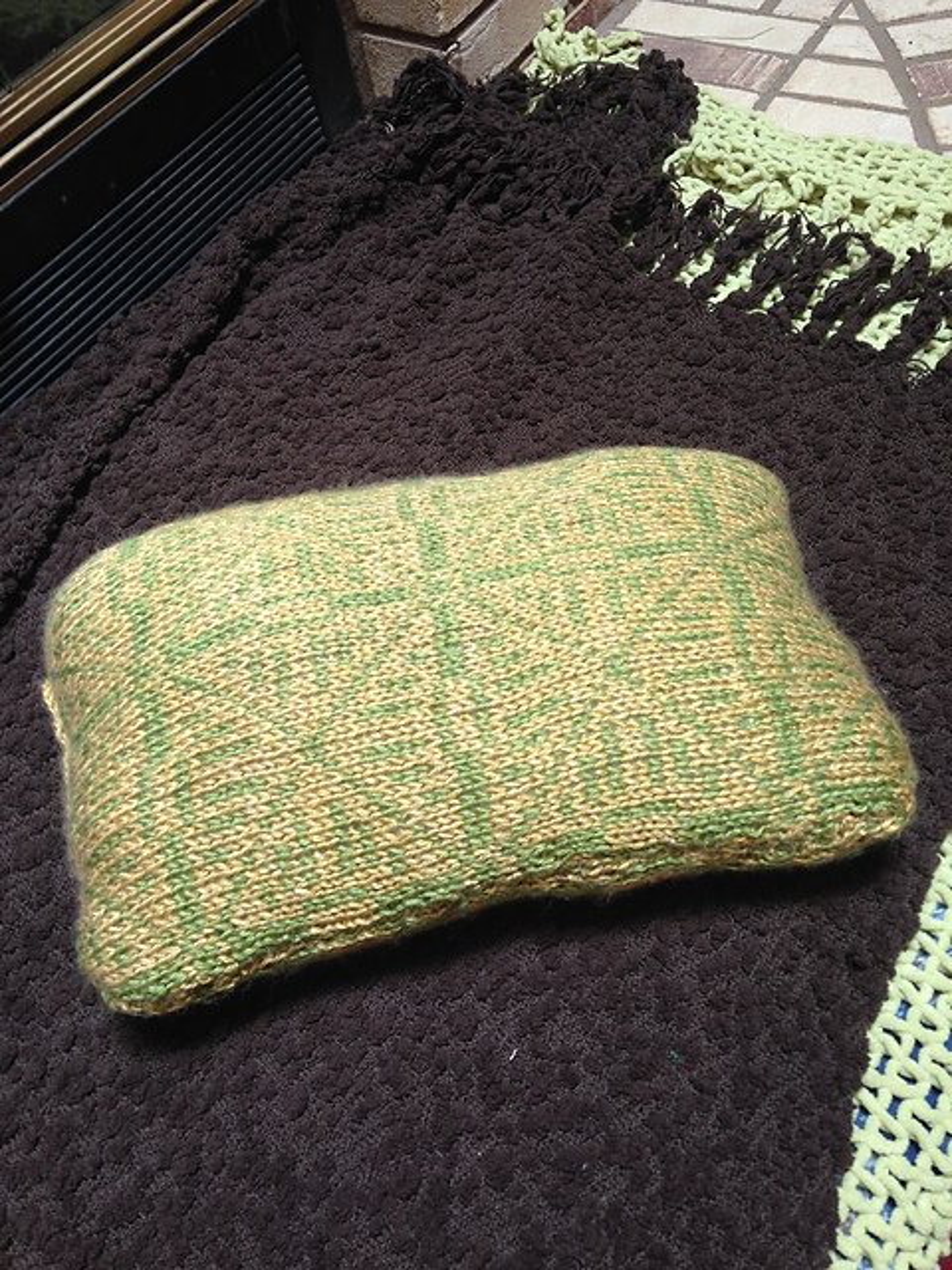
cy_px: 635
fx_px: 1210
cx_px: 476
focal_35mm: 33
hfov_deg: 42.9
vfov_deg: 55.4
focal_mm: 4.12
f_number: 2.4
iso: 64
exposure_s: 1/20
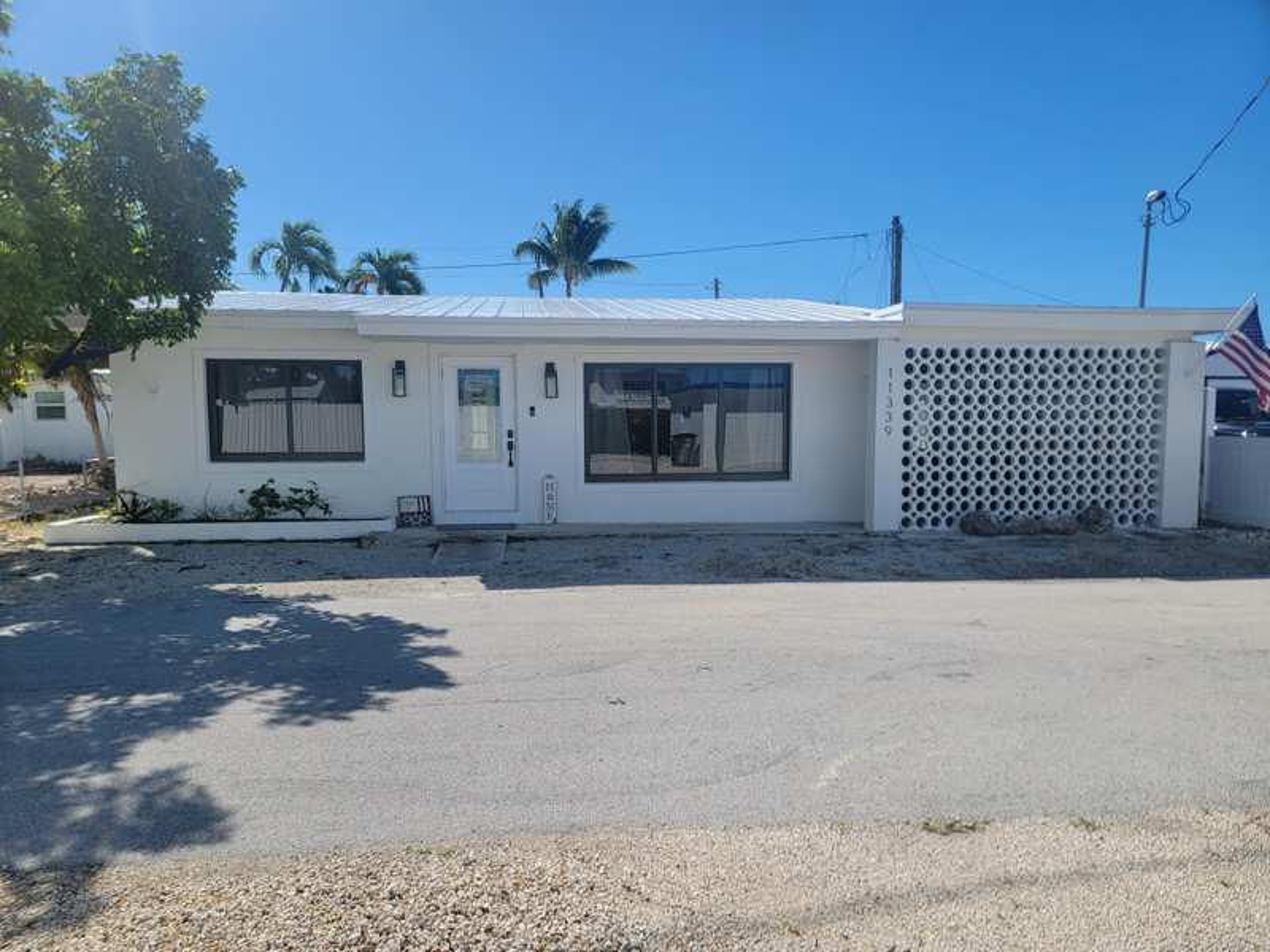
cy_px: 476
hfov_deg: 71.6
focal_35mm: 24
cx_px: 635
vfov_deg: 56.8
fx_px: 881
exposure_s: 1/1255
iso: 16
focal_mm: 6.7
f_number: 1.8
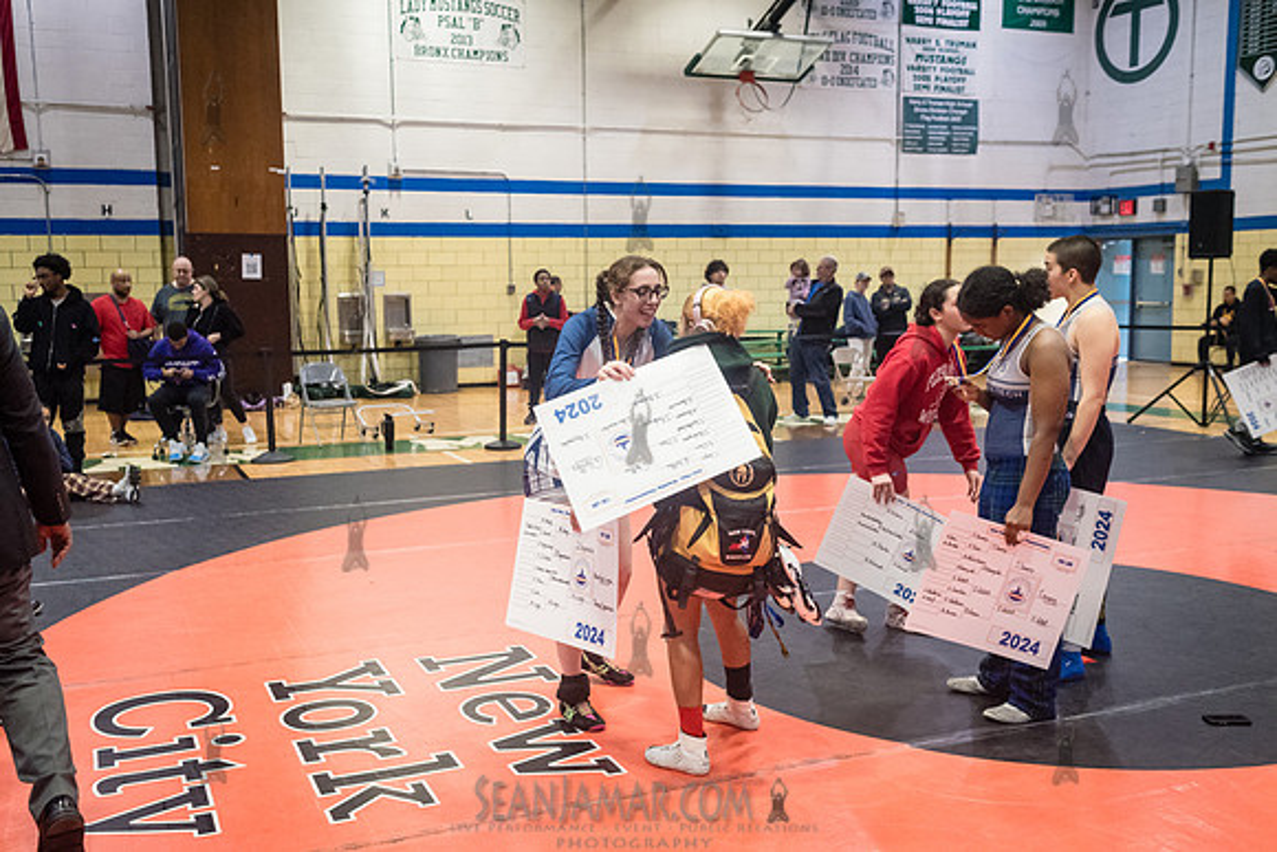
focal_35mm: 35
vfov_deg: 37.9
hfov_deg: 54.4
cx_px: 638
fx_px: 1242
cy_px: 426
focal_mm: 35
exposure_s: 1/400
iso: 8000
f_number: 4
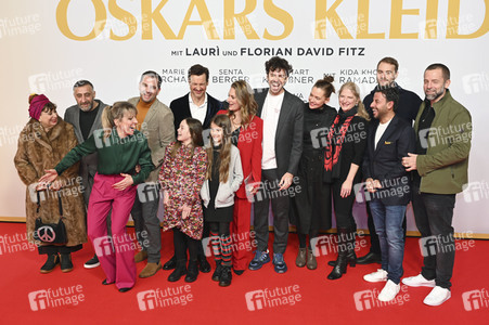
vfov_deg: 35.9
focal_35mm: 37
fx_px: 502
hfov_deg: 51.9
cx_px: 244
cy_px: 162
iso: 640
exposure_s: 1/125
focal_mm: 37
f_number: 5
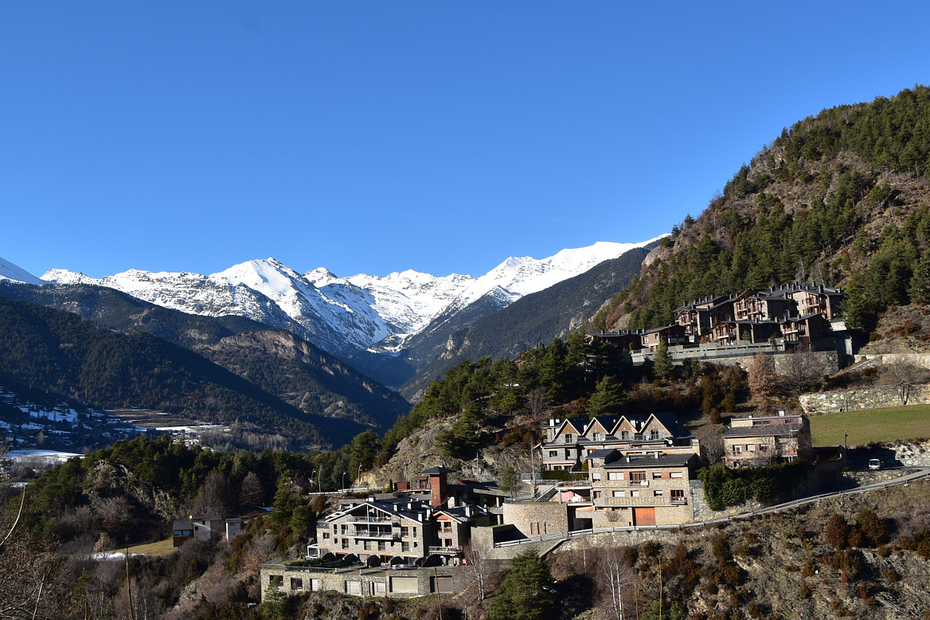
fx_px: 956
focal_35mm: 37
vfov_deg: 35.8
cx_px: 416
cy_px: 258
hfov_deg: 51.8
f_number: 11
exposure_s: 1/125
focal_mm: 18
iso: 100
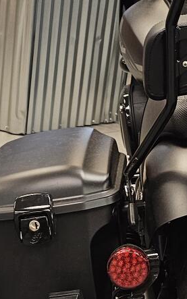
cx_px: 186
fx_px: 897
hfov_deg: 11.8
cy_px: 193
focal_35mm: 110
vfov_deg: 18.9
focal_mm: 6.3
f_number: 1.7
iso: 200
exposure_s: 1/120
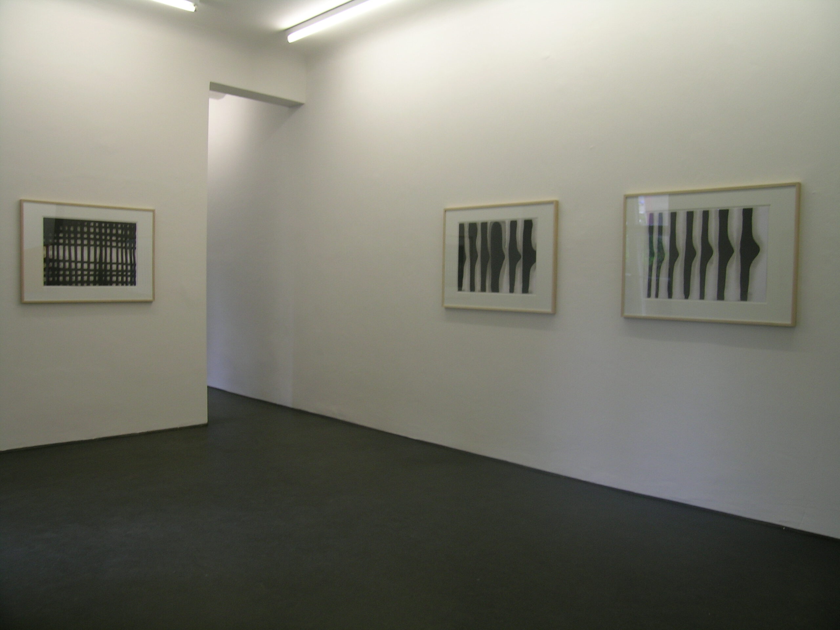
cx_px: 420
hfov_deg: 63.4
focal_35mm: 28
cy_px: 315
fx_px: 679
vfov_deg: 49.7
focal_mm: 5.8
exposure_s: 1/15
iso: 50
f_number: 4
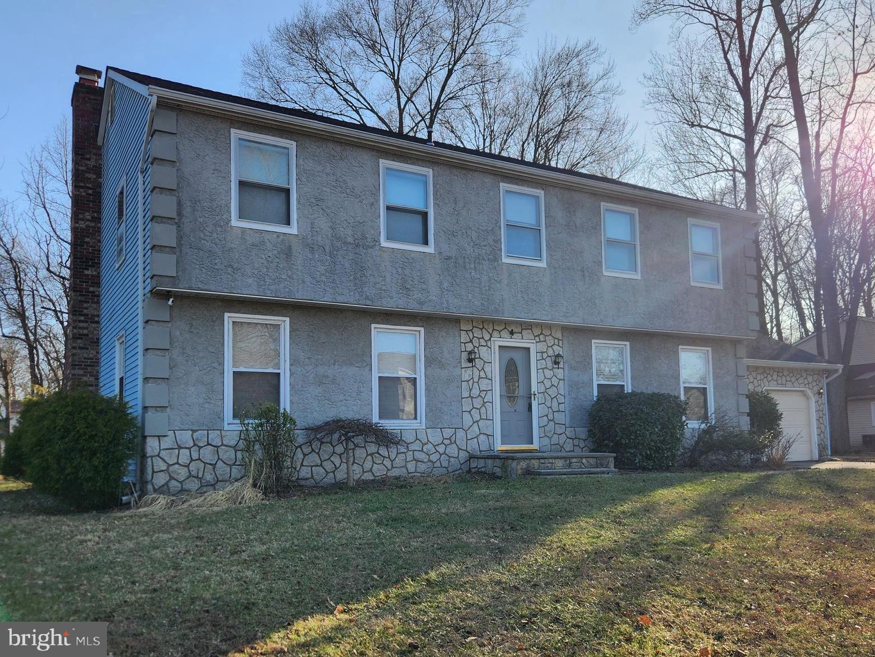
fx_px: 582
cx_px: 438
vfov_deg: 58.9
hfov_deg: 73.9
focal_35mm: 23
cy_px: 328
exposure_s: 1/1093
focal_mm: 5.4
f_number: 1.8
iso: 20
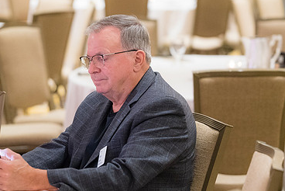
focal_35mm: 189
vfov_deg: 7.3
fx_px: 1497
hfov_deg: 10.9
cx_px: 112
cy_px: 97
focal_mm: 120
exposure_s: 1/125
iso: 4500
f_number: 2.8
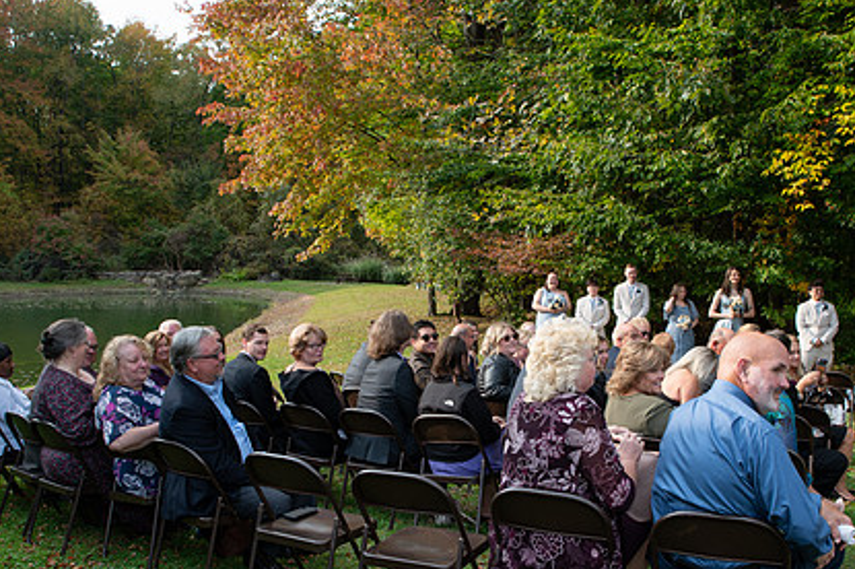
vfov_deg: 37.4
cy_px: 373
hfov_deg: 54.4
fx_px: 831
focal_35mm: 35
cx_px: 468
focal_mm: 24
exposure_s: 1/200
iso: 400
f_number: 8
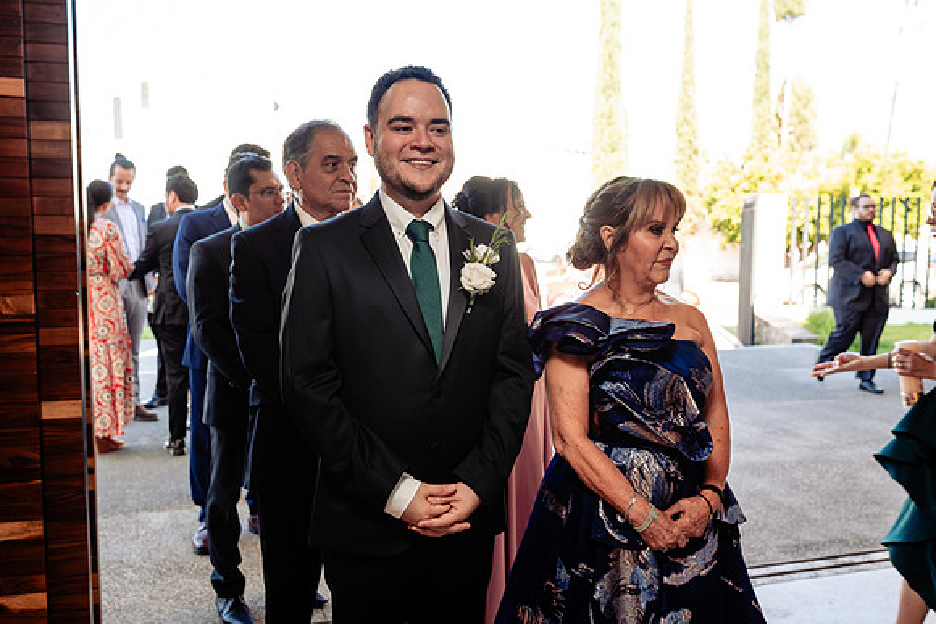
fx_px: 929
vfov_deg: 37.2
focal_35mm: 36
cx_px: 468
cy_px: 312
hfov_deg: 53.5
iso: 250
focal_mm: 35
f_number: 4.5
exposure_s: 1/160
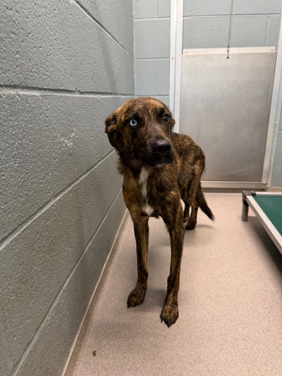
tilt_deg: -18.3
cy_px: 188
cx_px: 141
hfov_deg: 56.8
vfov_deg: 71.6
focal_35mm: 24
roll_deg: +2.8
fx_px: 261
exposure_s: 1/60
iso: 250
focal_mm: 6.76
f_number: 1.78
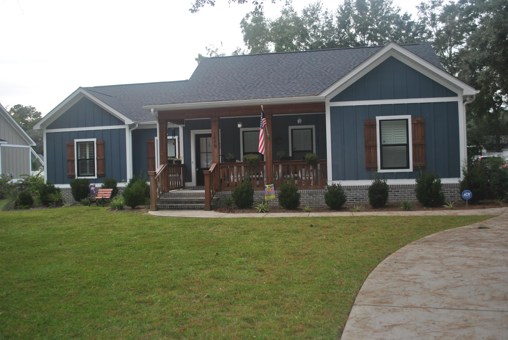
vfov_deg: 40.1
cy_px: 170
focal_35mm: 33
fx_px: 466
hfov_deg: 57.2
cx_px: 254
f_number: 4
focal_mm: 22
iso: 100
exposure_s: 1/125
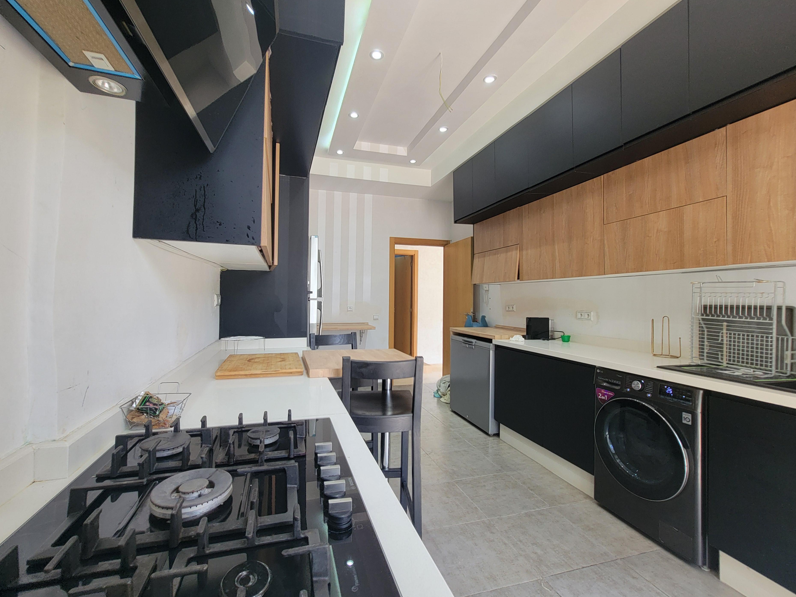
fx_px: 322
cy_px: 292
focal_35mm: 14
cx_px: 380
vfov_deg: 85.7
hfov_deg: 102.0
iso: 100
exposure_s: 1/50
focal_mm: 2.2
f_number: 2.2
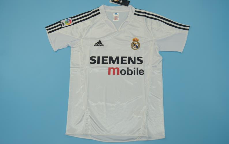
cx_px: 115
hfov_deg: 56.7
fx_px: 212
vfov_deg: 37.3
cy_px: 72
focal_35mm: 34
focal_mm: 22
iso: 200
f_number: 5.6
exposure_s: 1/200
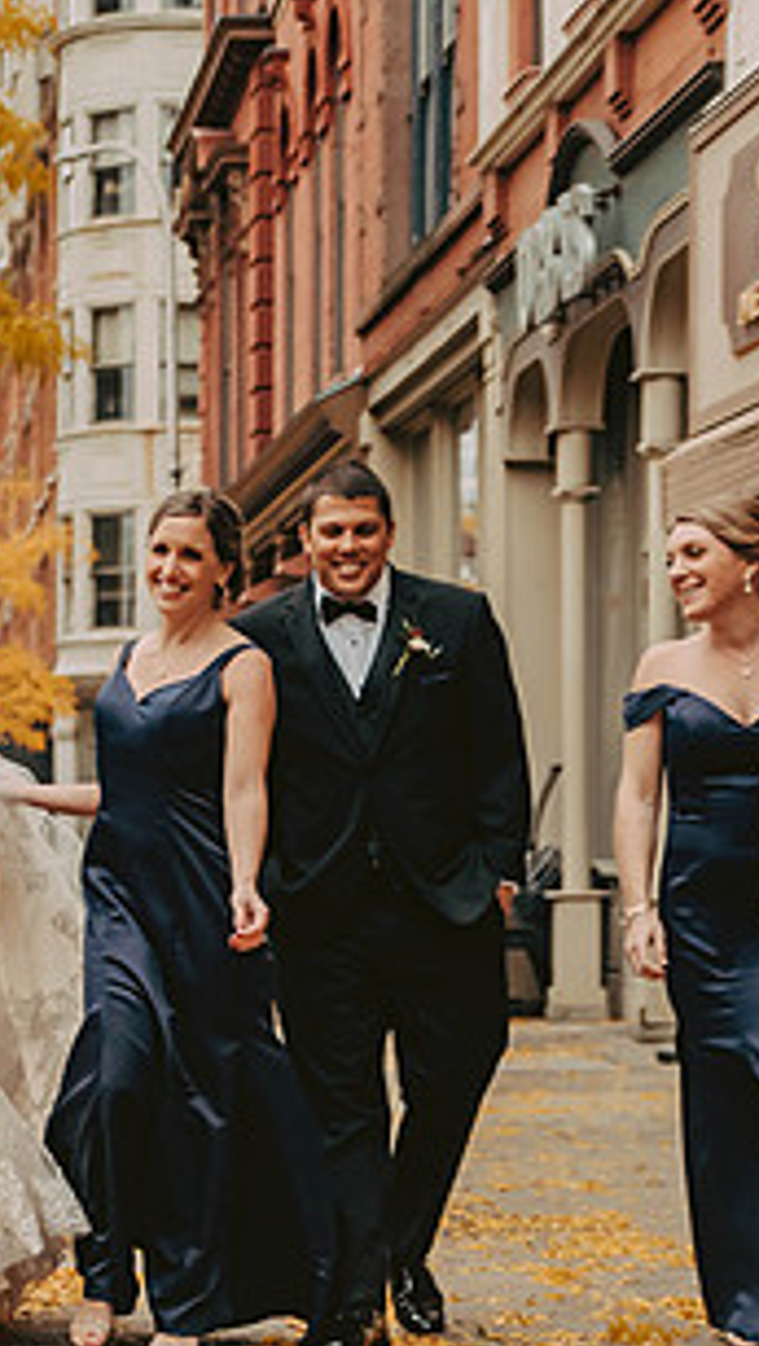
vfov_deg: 20.7
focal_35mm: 103
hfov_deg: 11.6
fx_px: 3680
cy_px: 761
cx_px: -123
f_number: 3.2
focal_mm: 52
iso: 1250
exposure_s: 1/2000
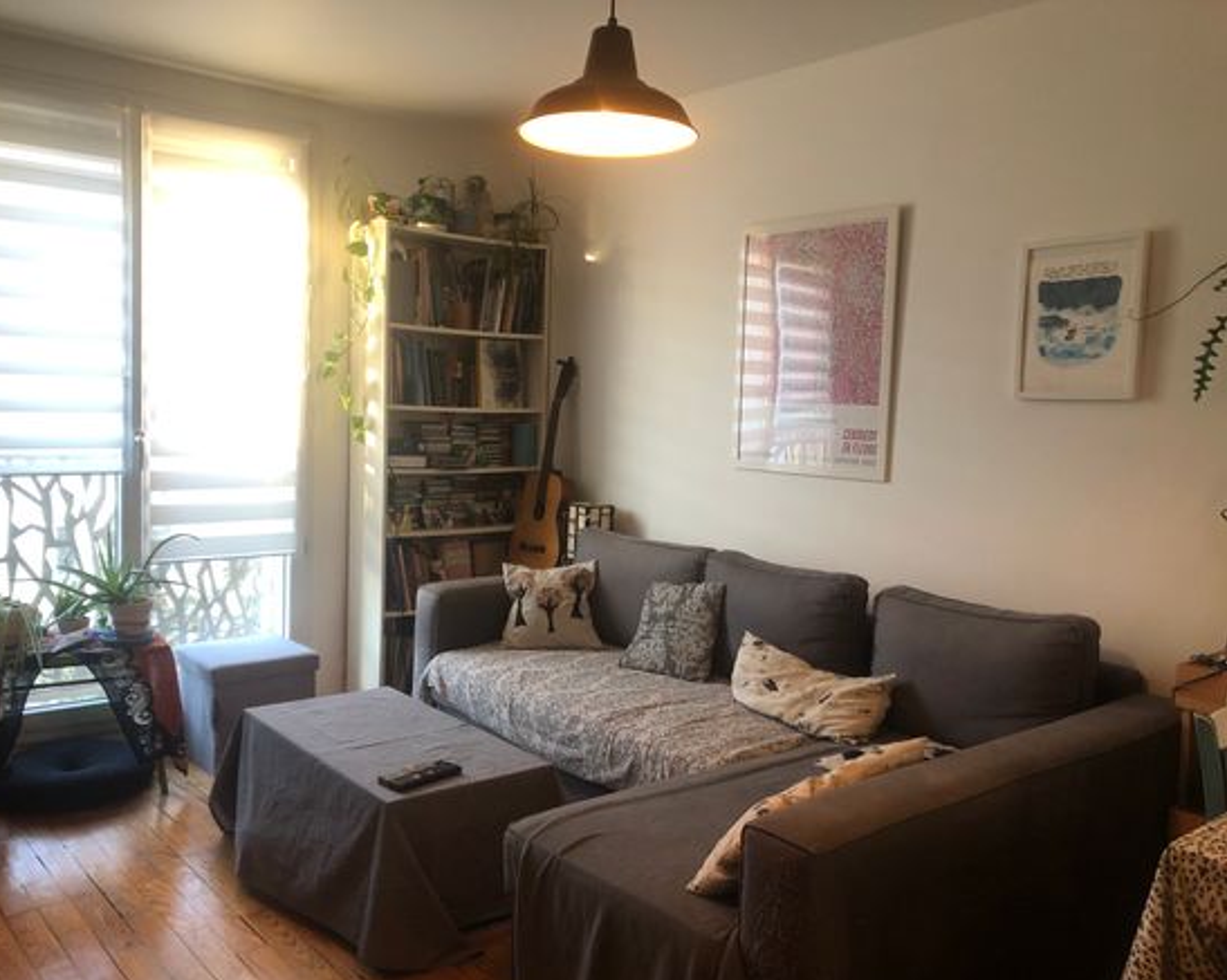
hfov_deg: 58.7
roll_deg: -1.9
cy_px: 502
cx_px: 574
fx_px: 1089
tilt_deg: -5.3
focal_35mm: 30
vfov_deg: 48.5
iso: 50
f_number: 1.8
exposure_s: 1/17
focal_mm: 3.99
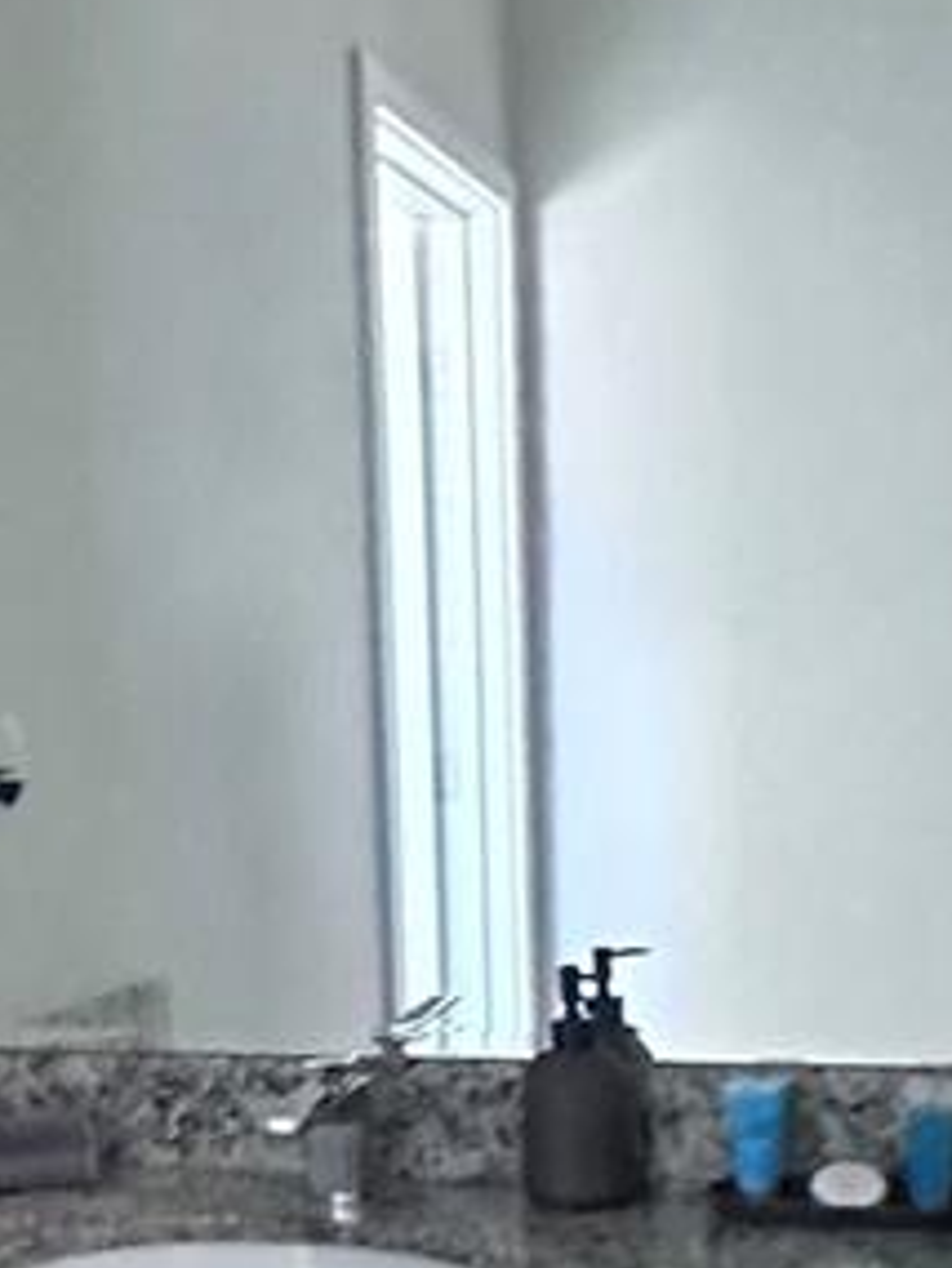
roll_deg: +4.3
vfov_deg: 31.7
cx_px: -138
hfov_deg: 23.1
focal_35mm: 59
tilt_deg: -7.9
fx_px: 2162
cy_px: 1032
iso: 1250
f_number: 2.2
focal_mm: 2.22
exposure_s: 1/43
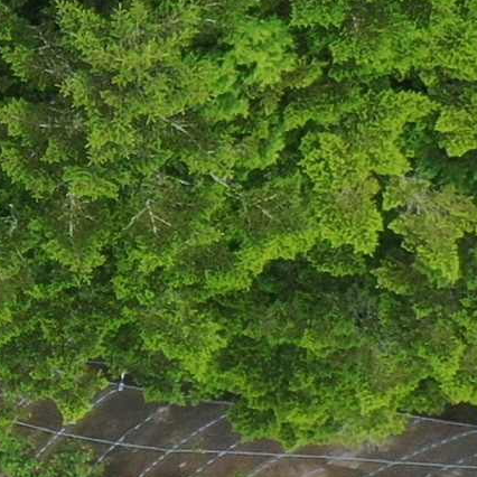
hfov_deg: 7.2
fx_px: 3336
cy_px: 155
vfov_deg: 8.2
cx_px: -988
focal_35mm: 214
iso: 100
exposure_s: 1/40
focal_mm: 10.26
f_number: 11
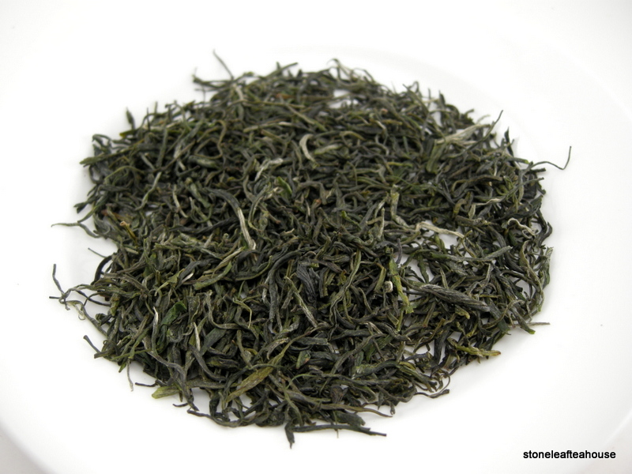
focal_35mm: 35
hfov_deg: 52.6
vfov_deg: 40.7
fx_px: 639
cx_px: 316
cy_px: 237
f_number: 2.7
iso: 118
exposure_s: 1/59.7
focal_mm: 7.5
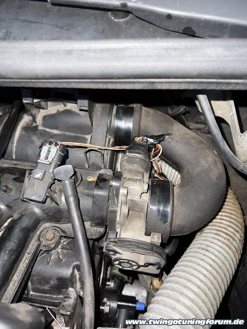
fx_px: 228
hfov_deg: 56.8
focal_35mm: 24
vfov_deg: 71.6
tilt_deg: -45.9
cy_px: 164
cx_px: 124
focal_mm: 6.76
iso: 100
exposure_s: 1/4
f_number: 1.78
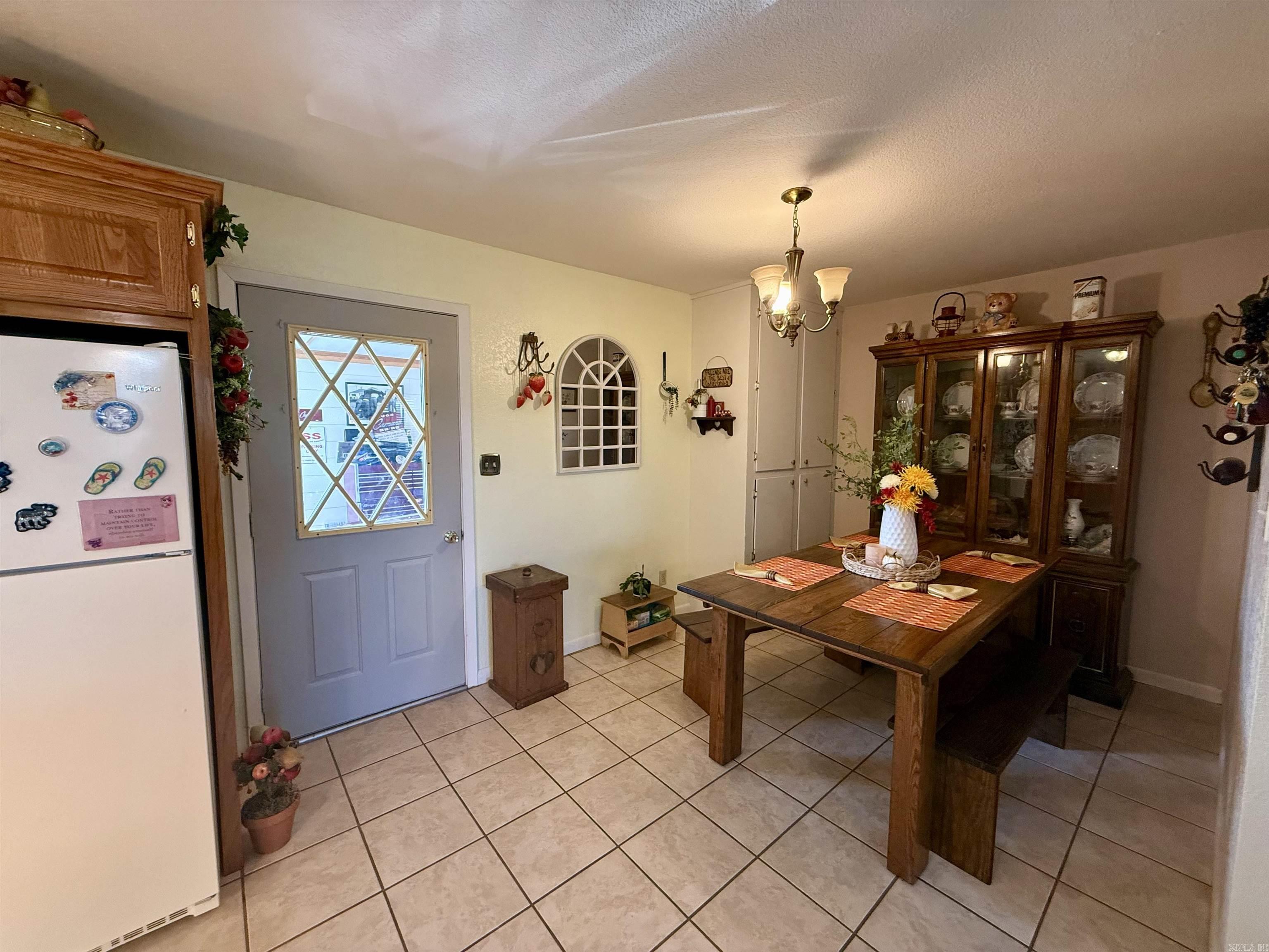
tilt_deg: -4.7
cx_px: 634
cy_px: 476
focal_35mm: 14
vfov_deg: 85.7
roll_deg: -1.1
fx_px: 513
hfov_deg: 102.1
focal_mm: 2.22
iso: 250
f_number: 2.2
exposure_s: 1/60
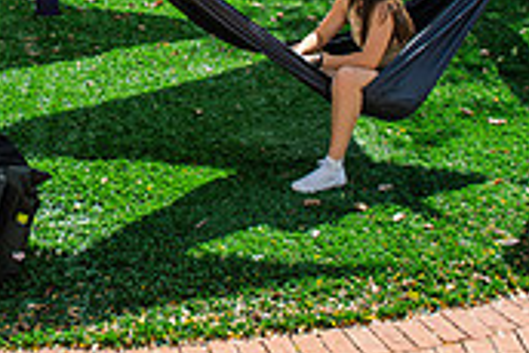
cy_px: -81
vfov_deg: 16.2
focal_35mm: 81
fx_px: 1191
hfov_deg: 23.9
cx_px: 0
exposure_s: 1/400
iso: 50
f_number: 3.5
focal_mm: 24
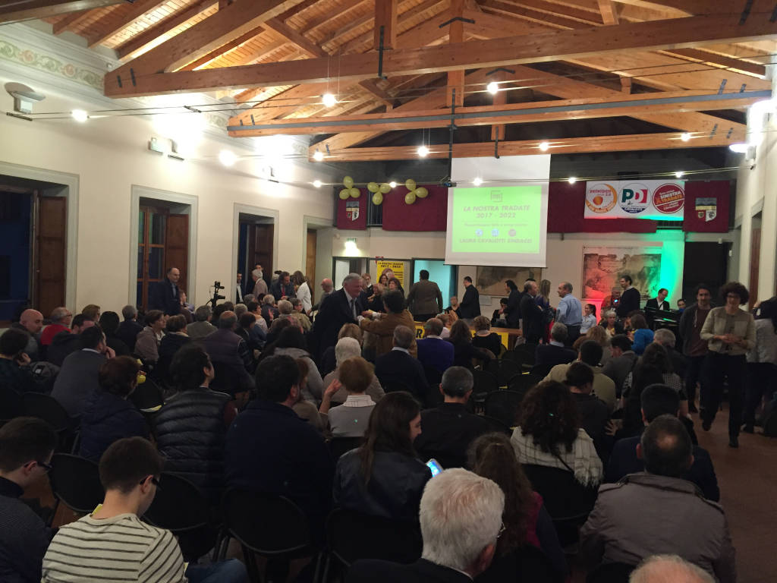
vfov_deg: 48.2
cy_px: 292
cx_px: 388
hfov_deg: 61.7
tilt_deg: -1.4
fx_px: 651
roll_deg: -1.4
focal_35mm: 29
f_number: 2.2
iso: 250
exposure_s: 1/33
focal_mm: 4.15
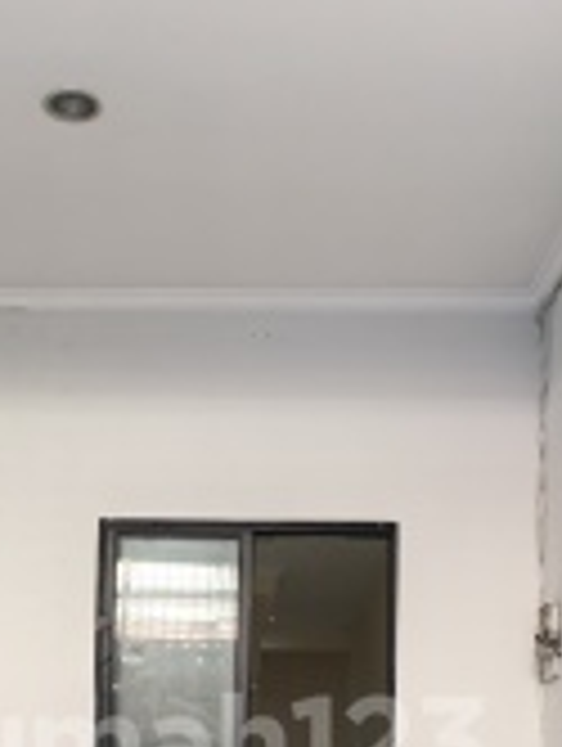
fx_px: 1252
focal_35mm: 58
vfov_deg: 30.9
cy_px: 740
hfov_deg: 25.0
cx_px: 128
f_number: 1.6
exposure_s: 1/100
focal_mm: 8.5
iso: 80
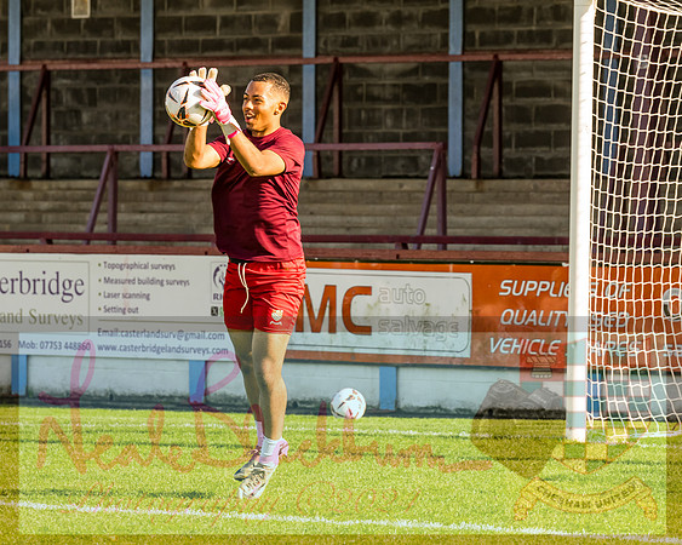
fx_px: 4717
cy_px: 290
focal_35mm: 234
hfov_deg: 8.3
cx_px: 372
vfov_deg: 6.6
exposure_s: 1/1000
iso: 400
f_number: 5
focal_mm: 130
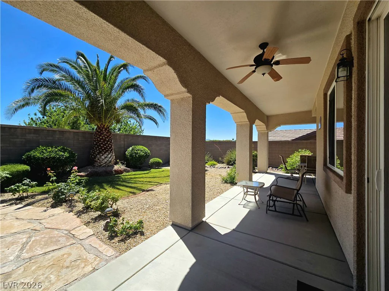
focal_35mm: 13
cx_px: 194
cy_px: 146
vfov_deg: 89.9
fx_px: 146
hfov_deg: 106.2
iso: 50
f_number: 2.2
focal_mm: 2.2
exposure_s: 1/2000
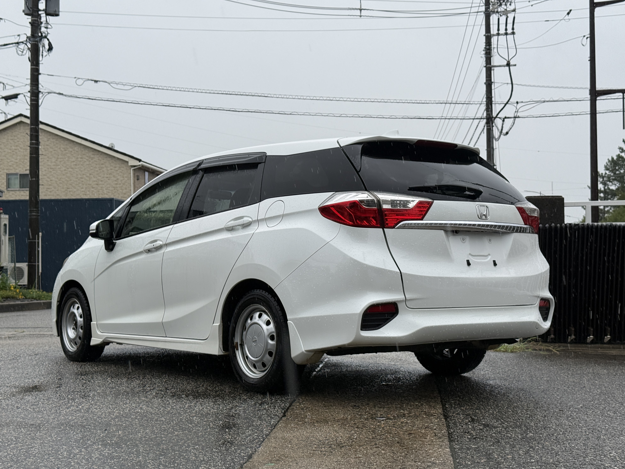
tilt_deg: +1.3
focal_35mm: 49
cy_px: 238
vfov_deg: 29.7
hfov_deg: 38.9
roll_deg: +1.2
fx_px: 885
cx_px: 310
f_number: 1.78
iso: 64
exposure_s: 1/583
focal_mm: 6.76
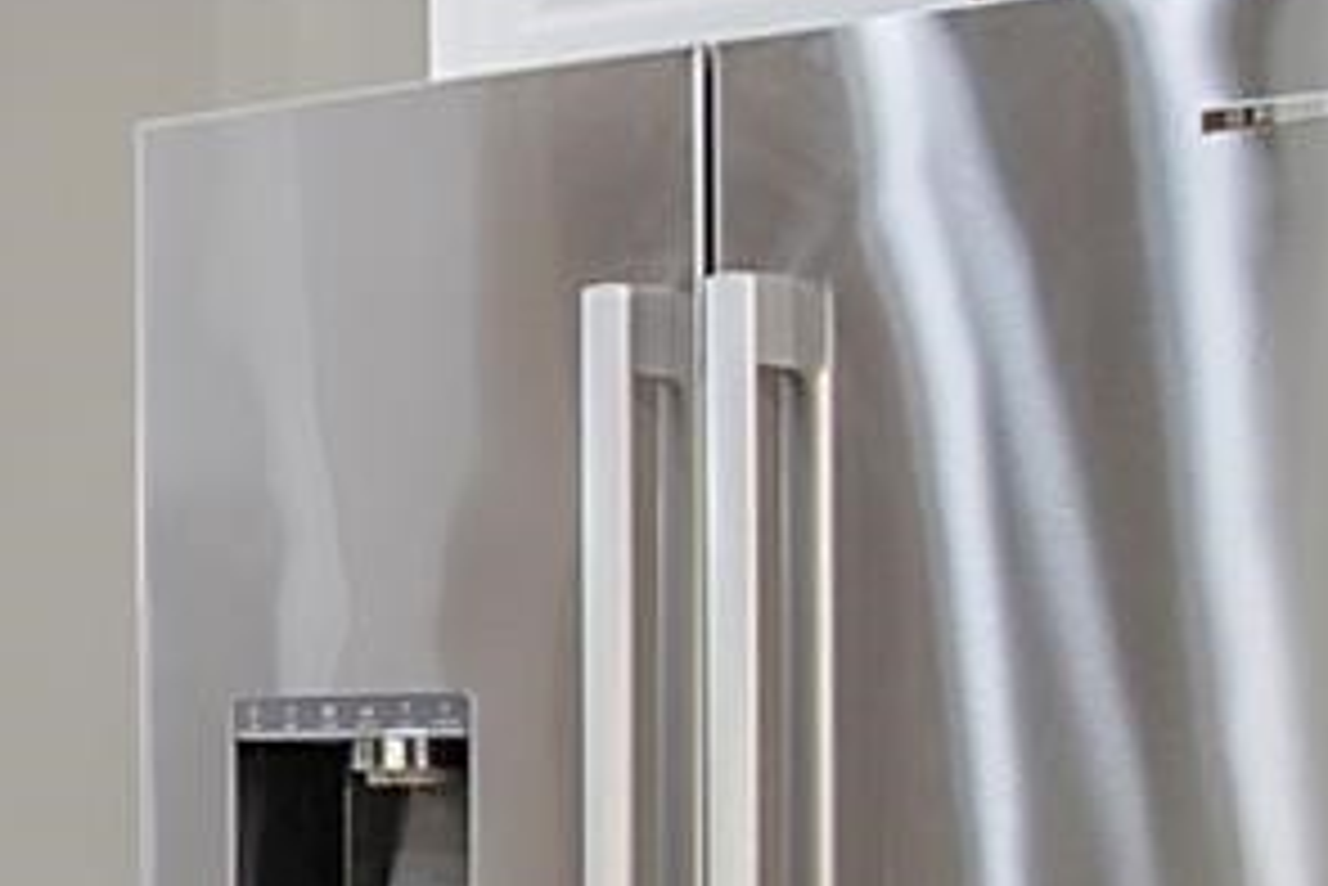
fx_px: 3838
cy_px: 843
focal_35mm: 104
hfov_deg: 18.6
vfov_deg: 13.0
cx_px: -239
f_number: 7.1
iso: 100
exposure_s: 1/40
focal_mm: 10
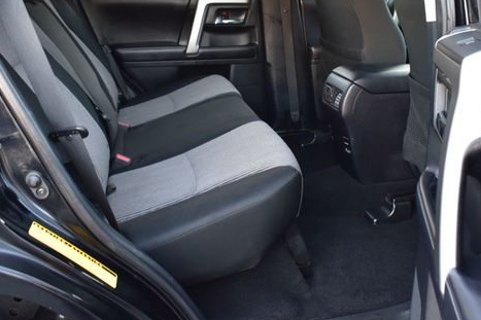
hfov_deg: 51.8
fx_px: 494
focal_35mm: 37
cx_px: 265
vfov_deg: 35.8
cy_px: 133
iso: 720
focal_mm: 18
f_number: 6.3
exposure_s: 1/15
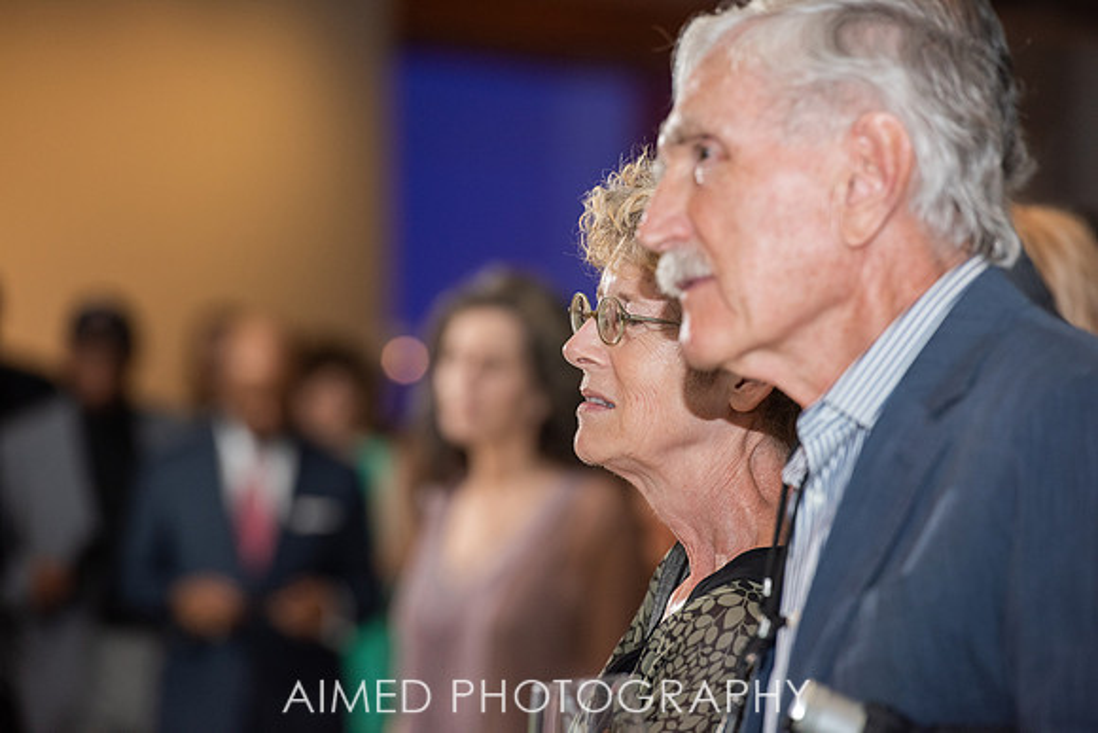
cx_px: 549
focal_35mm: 200
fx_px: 6101
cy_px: 366
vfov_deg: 6.9
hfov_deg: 10.3
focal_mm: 200
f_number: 5
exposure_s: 1/200
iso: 1250
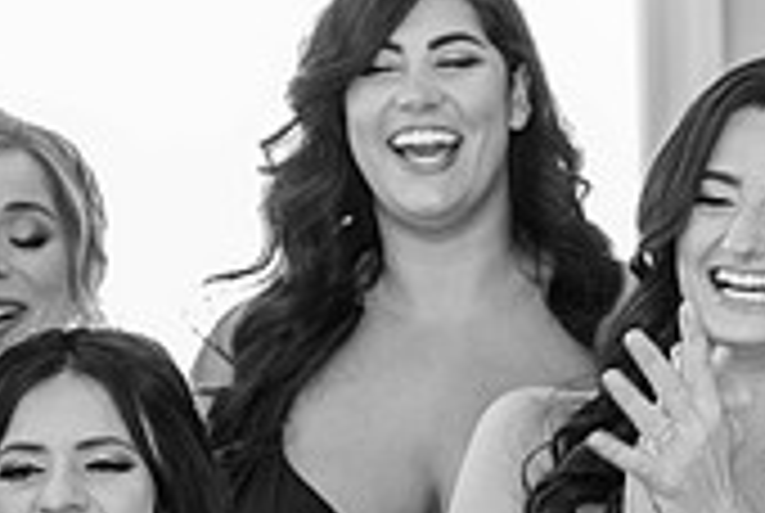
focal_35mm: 167
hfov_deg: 12.2
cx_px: 734
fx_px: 3555
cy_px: 241
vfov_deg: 8.3
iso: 4000
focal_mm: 49
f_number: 2.8
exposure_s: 1/125
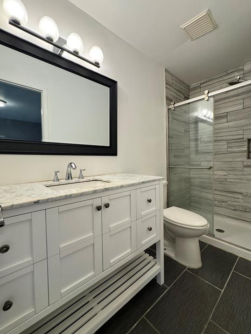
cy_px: 163
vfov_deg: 98.1
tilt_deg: -1.4
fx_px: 145
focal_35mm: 15
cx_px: 126
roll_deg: +2.4
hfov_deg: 81.8
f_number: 2.2
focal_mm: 2.22
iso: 320
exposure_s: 1/120
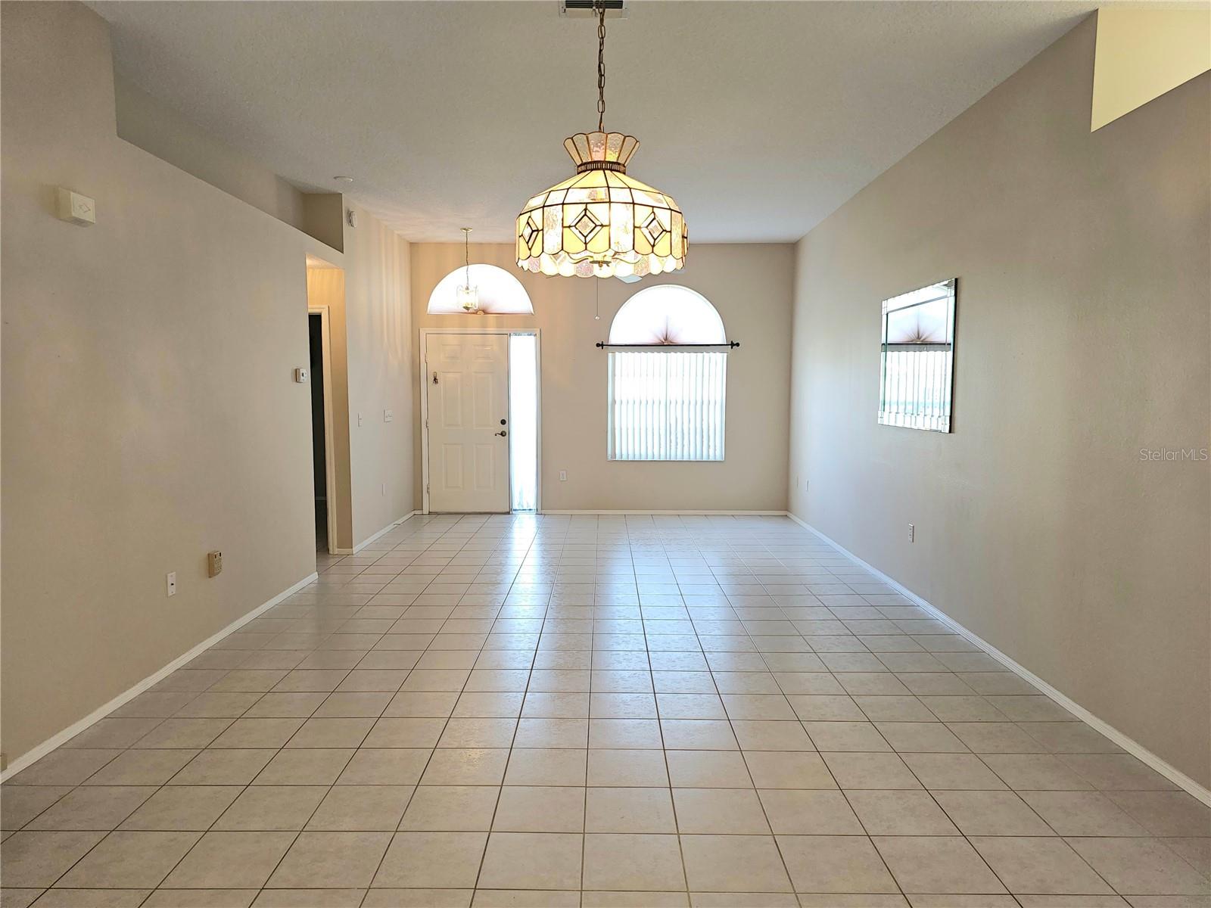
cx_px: 606
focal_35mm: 23
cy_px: 454
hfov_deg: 73.9
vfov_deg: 58.9
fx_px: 805
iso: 64
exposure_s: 1/60.2
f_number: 1.7
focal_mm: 6.3
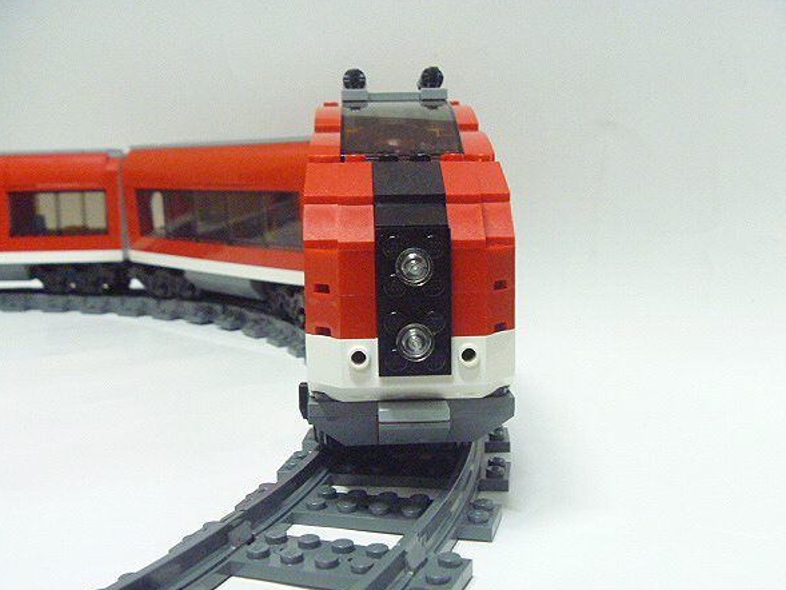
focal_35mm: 38
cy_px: 315
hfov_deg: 48.9
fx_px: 863
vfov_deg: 37.7
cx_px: 423
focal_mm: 6.3
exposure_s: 1/15
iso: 800
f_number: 3.5
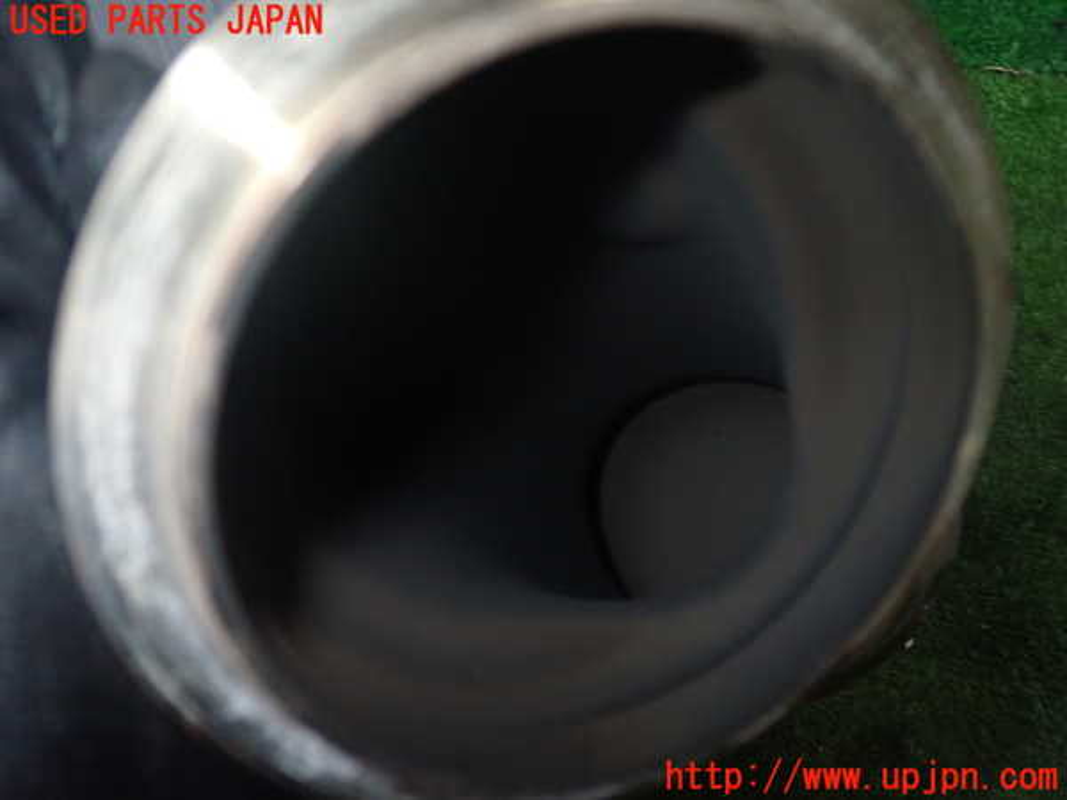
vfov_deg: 46.8
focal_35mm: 30
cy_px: 400
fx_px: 925
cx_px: 534
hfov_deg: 60.0
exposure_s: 1/30
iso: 800
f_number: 6.3
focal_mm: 5.4
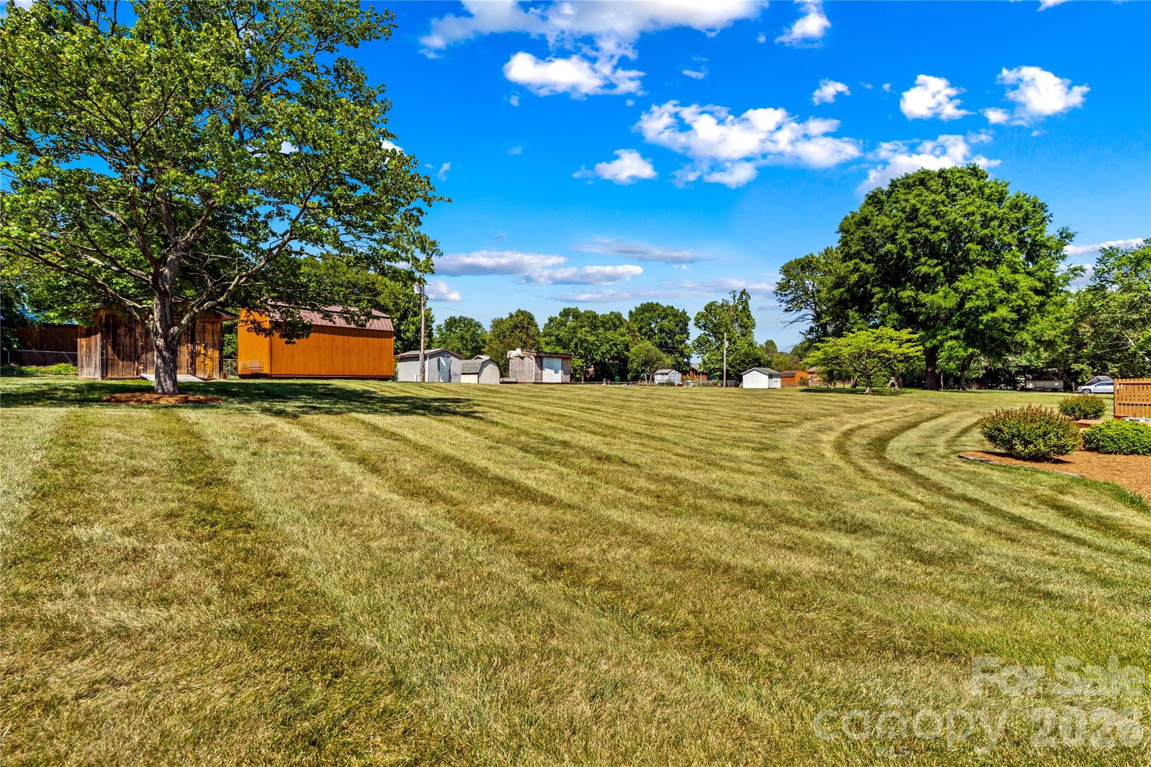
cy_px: 384
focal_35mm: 16
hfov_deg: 96.7
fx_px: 511
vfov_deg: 73.7
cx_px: 576
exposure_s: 1/125
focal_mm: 16
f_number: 8
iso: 100
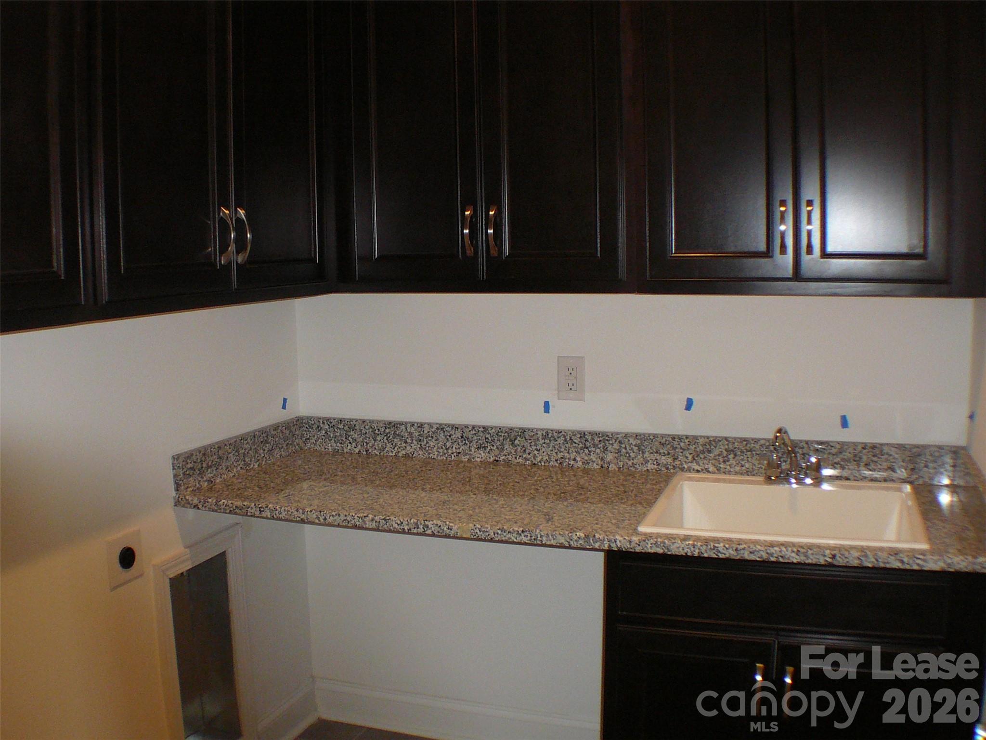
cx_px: 493
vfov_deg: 30.9
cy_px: 370
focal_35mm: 47
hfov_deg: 40.4
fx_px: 1339
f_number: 3.3
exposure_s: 1/30
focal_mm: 7
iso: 200
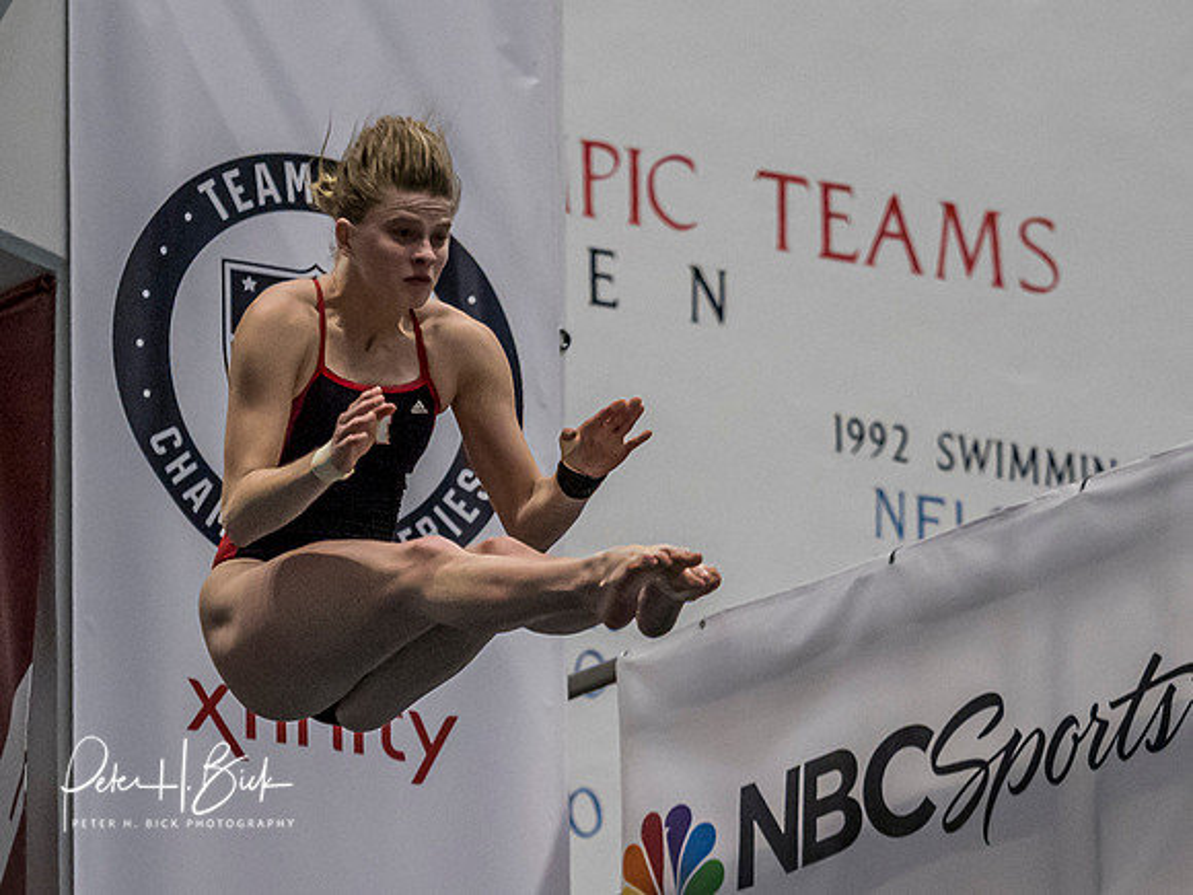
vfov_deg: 3.9
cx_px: 388
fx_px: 13134
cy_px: 685
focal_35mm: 381
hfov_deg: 5.2
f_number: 2.8
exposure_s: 1/1600
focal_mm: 100
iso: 4000
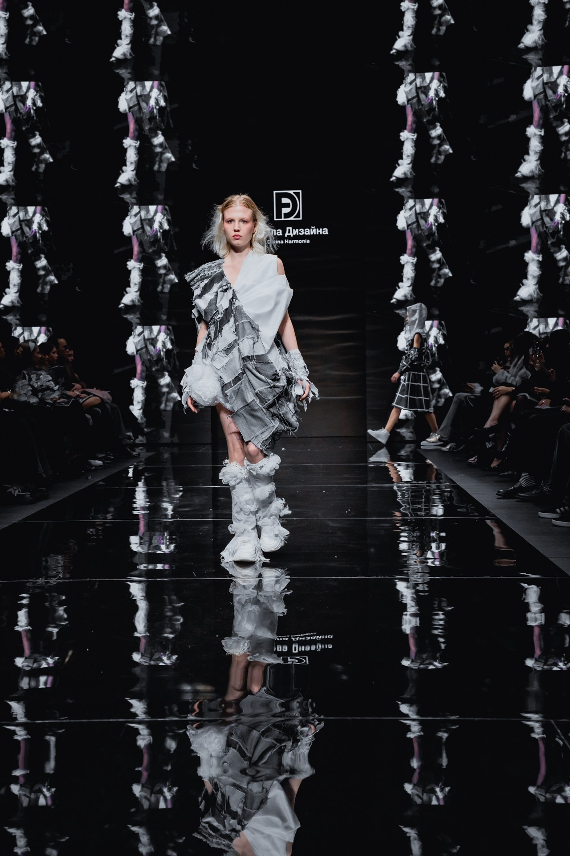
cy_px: 428
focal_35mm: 46
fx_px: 1092
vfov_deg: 42.7
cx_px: 285
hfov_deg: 29.2
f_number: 4.5
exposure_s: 1/250
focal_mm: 46
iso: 2000
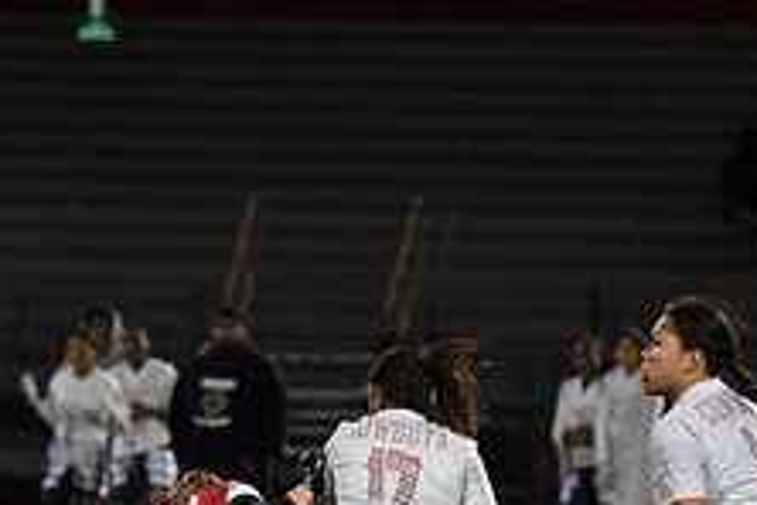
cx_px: 211
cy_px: 496
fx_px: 8516
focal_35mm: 405
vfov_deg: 3.4
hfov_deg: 5.1
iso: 3200
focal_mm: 155
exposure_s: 1/640
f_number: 2.8
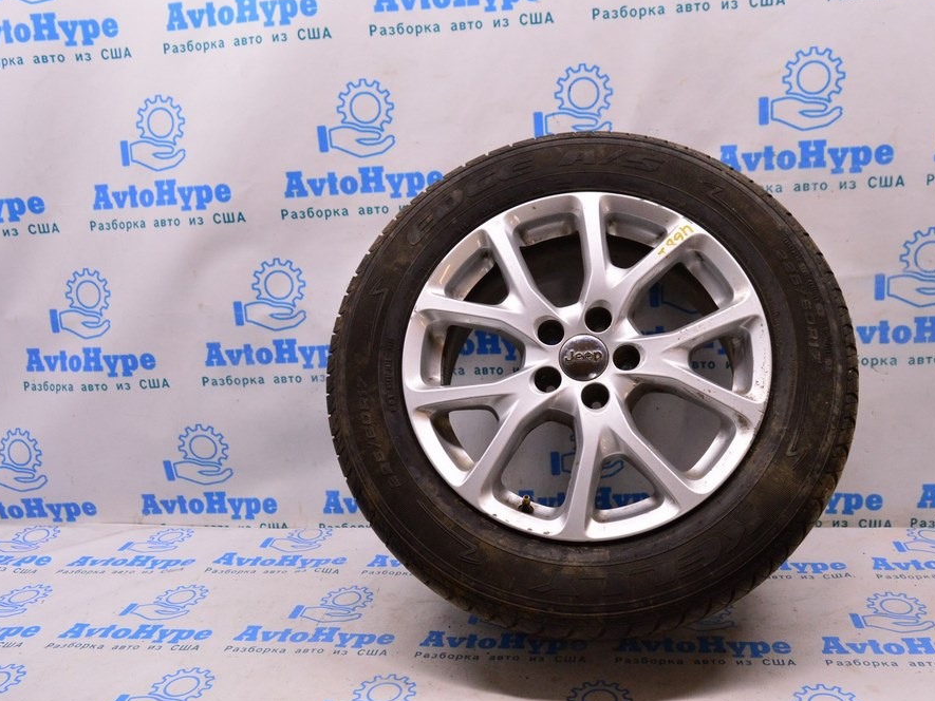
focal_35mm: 30
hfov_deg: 59.7
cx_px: 535
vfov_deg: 46.8
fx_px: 810
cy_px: 348
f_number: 8
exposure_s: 1/80
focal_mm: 18
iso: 1600
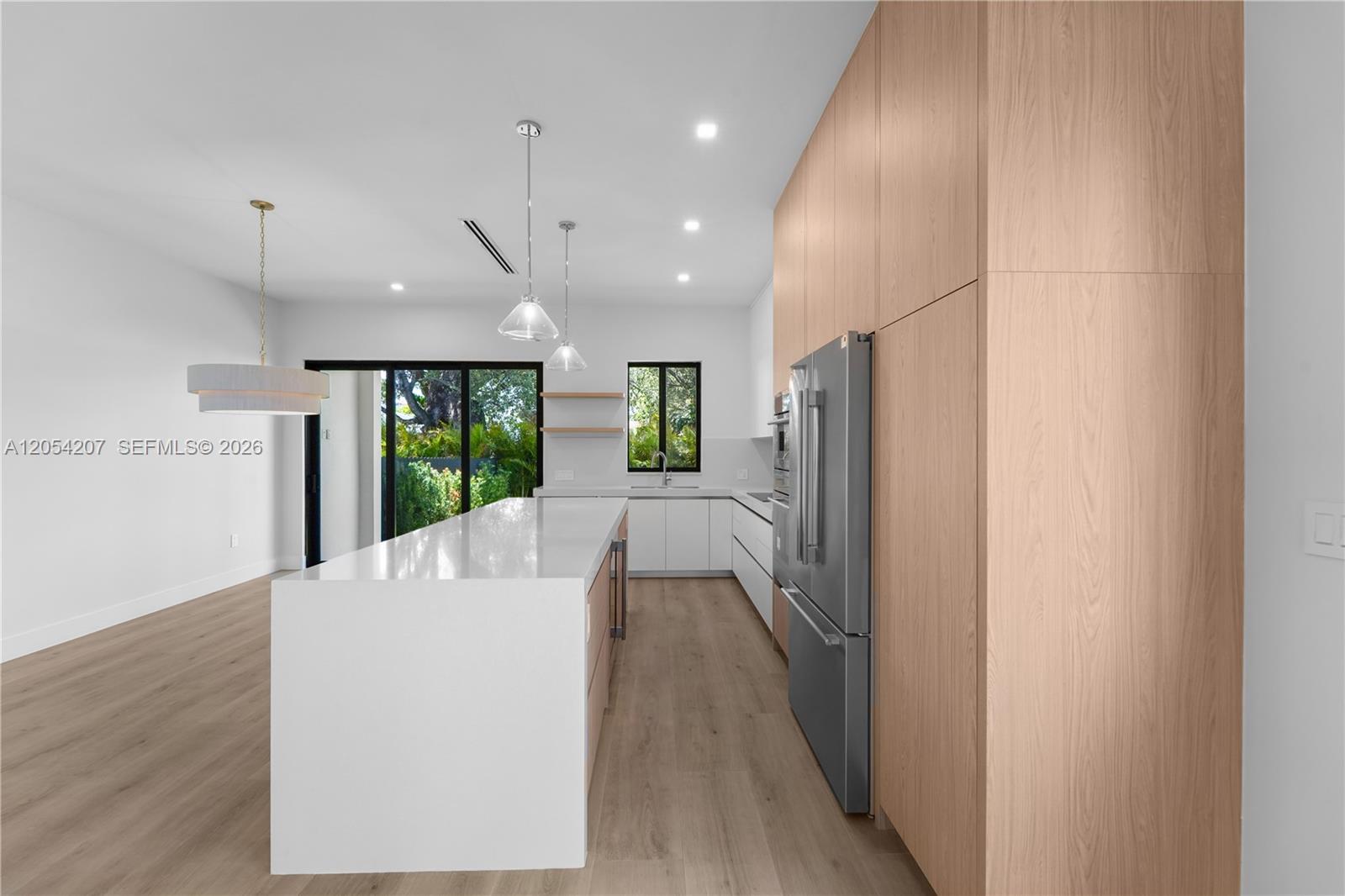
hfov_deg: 104.3
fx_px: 523
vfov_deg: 81.2
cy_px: 448
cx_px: 672
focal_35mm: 14
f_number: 11
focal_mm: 14
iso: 250
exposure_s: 1/15
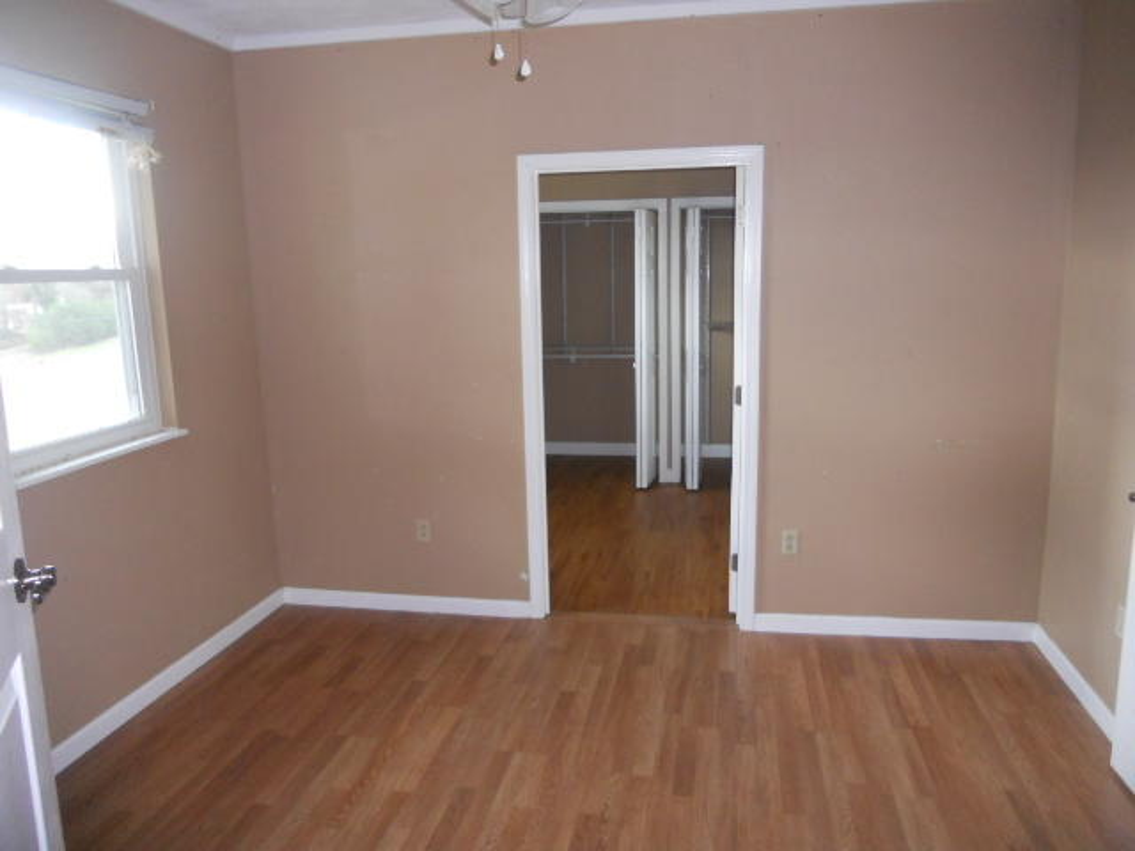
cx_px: 568
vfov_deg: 51.4
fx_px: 885
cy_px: 426
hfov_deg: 65.3
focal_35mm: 27
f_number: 3.2
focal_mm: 4.9
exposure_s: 1/25
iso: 320
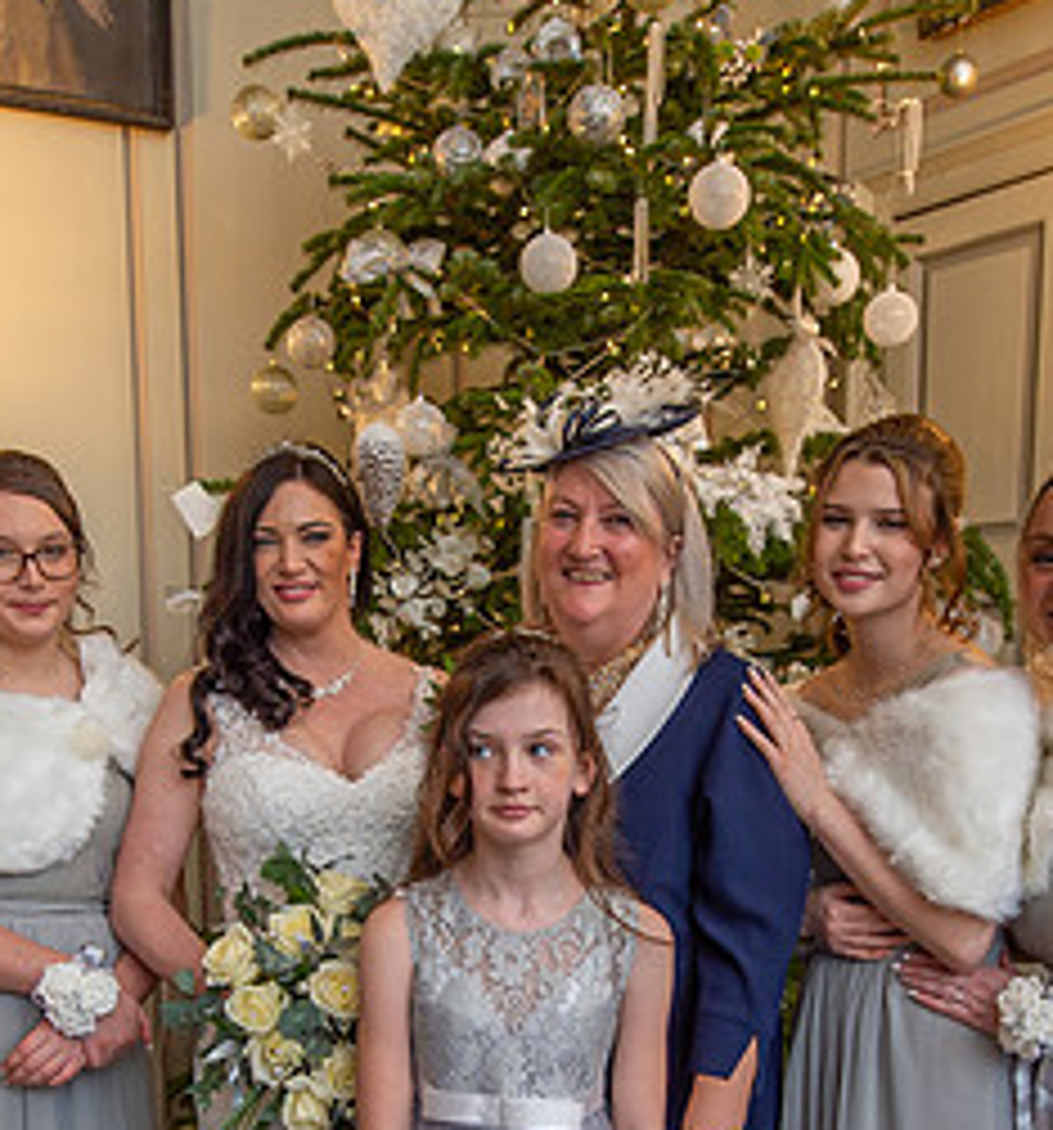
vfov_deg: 37.0
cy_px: 945
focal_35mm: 45
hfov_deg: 36.3
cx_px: 479
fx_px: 1606
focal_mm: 19
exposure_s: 1/80
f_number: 3.5
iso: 500
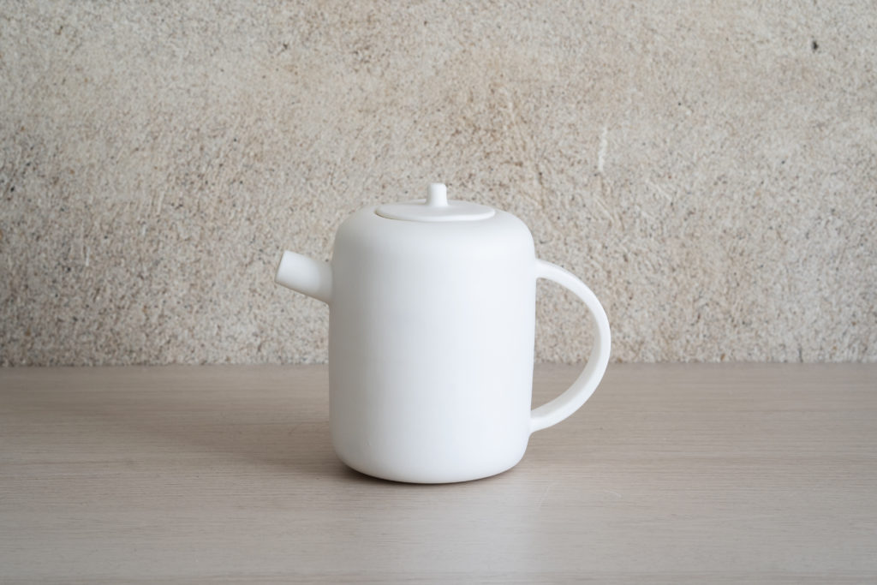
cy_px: 292
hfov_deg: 23.9
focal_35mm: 85
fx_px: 2071
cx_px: 438
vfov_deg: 16.1
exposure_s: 1/20
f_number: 11
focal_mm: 85
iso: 200
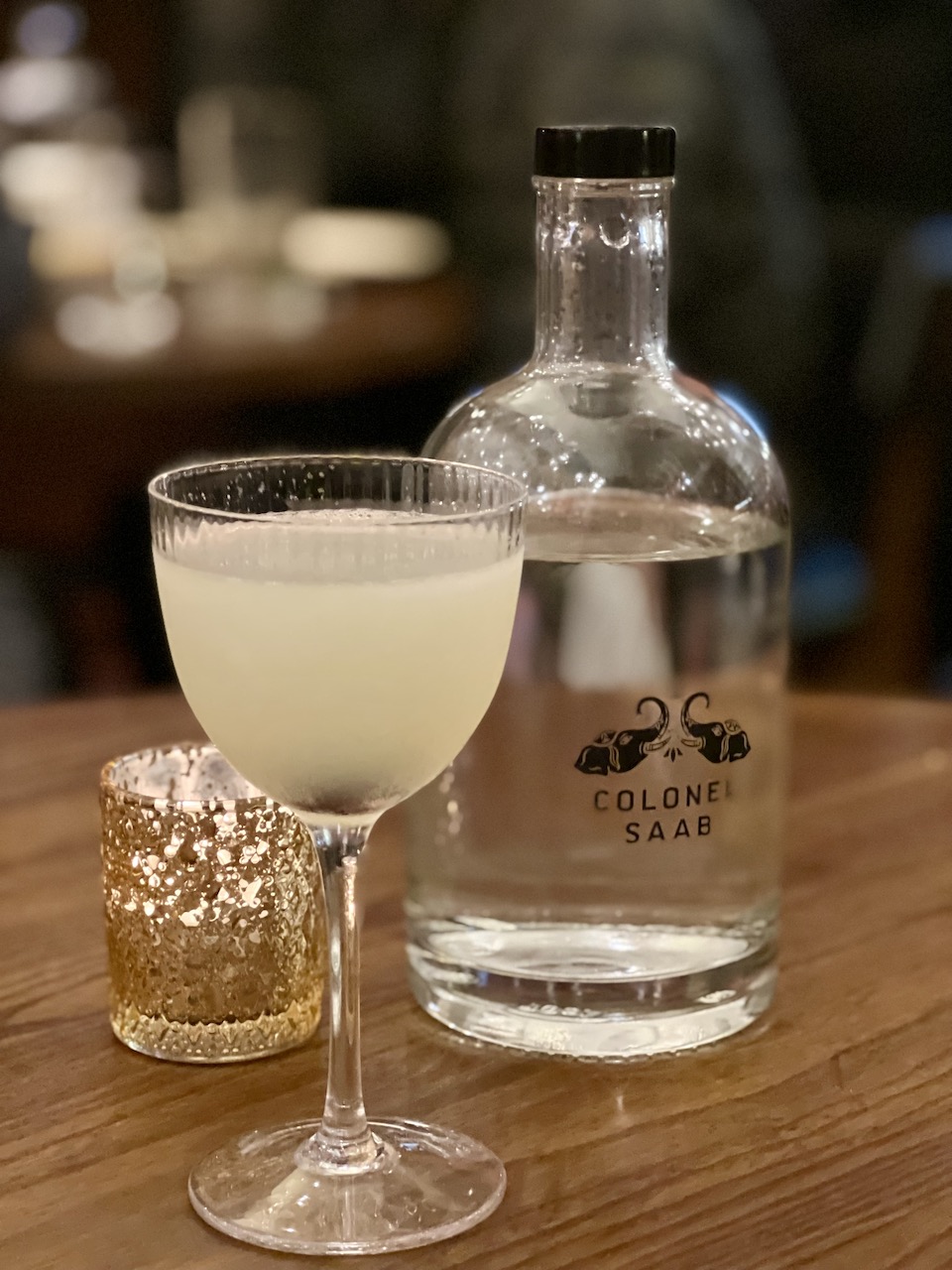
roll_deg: -0.3
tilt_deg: -12.9
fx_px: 2824
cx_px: 476
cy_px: 635
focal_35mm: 77
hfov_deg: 19.1
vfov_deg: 25.3
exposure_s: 1/14
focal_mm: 9
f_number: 2.8
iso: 1000
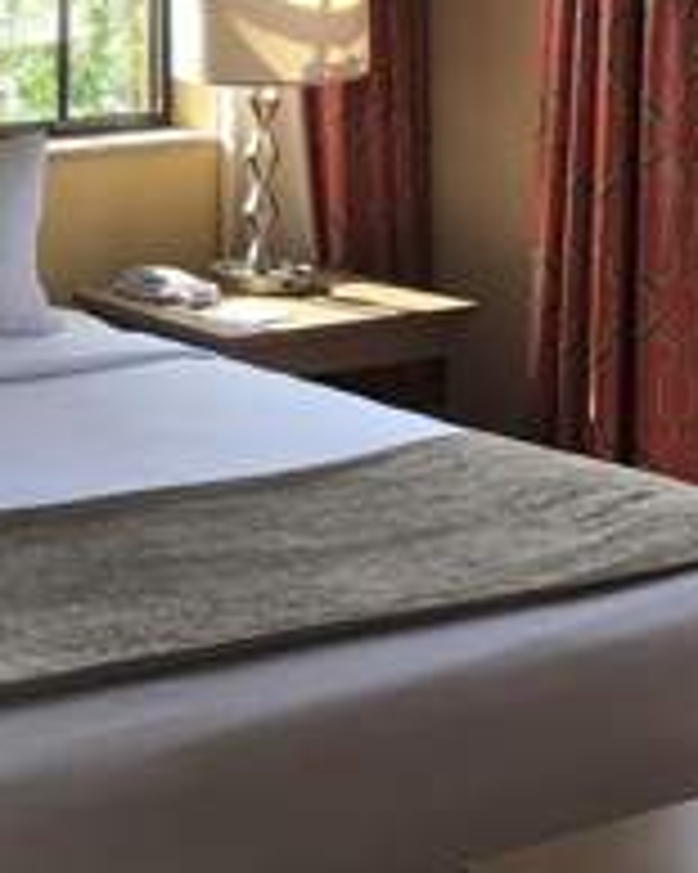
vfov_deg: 20.7
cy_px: 54
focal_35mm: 90
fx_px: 2326
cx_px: -216
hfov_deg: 16.1
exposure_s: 1/120
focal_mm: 3.99
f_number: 1.8
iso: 20
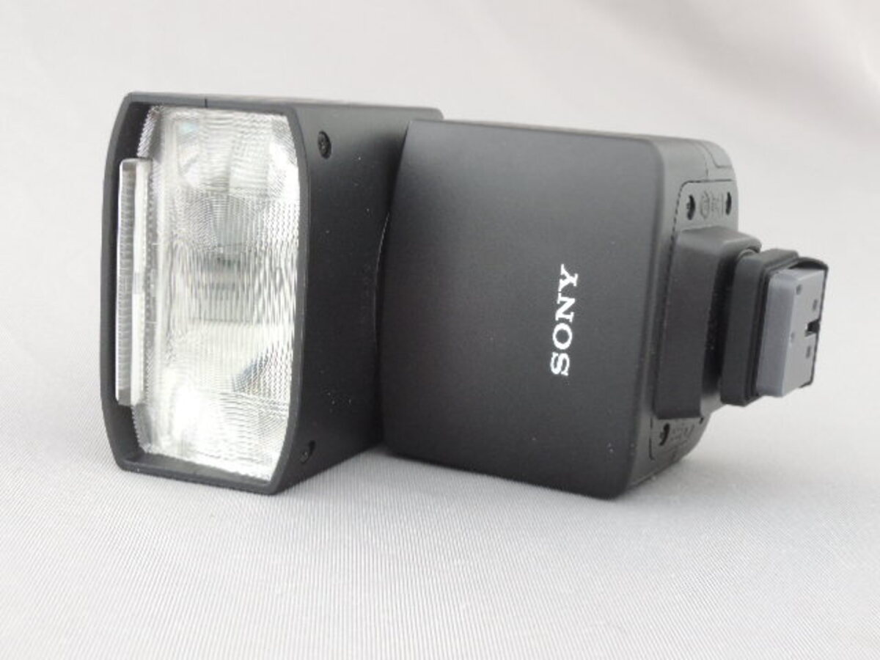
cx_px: 440
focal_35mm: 50
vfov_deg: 29.1
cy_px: 330
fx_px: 1271
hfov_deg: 38.2
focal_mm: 9
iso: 450
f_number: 5.2
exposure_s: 1/15
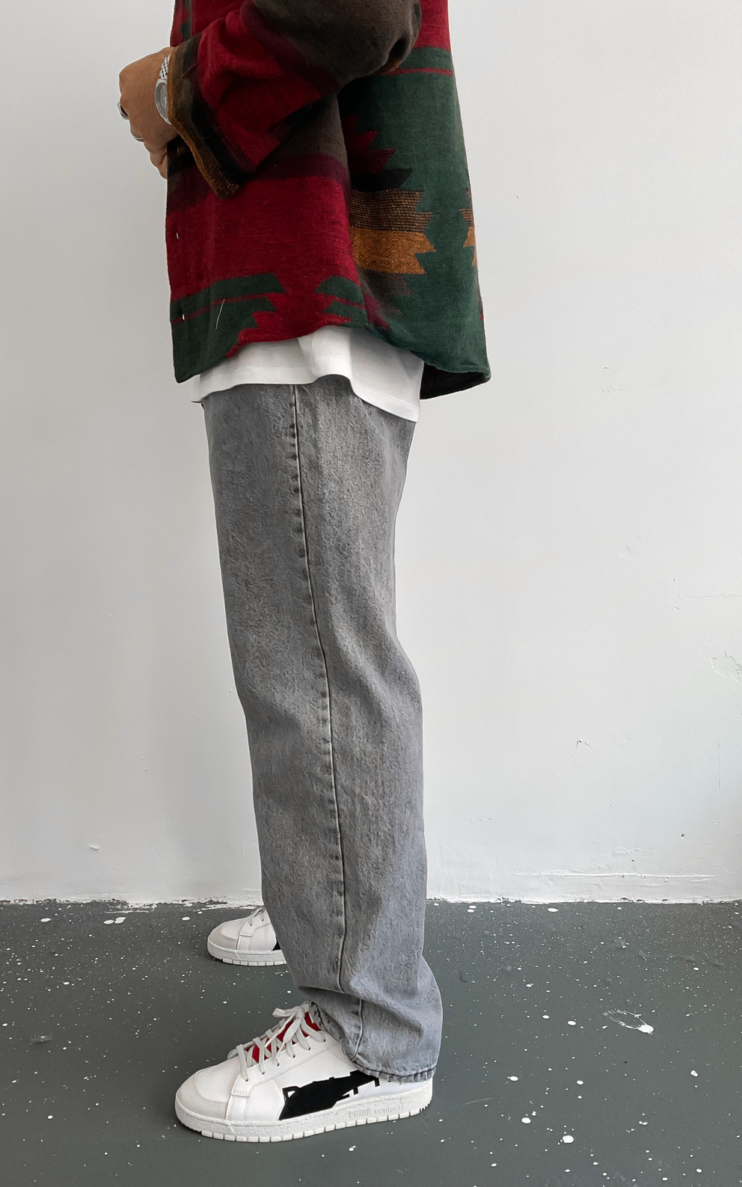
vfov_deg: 61.2
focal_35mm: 31
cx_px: 345
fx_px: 1003
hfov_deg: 40.6
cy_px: 590
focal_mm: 3
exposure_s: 1/120
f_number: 1.8
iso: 64
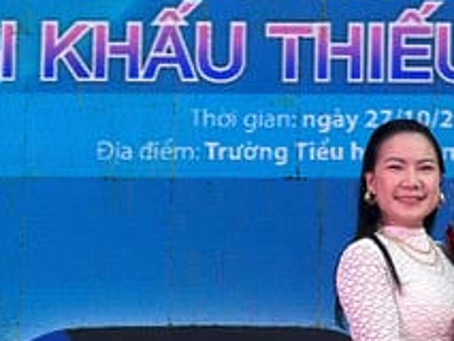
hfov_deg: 8.6
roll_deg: +0.2
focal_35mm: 225
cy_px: 230
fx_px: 2953
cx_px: 642
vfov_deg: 6.6
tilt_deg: +7.2
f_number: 1.78
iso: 80
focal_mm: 6.86
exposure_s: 1/358
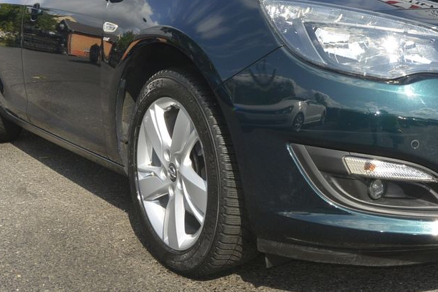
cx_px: 324
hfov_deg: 42.4
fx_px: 548
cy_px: 75
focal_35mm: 45
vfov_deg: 29.5
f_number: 8
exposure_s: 1/250
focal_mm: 10
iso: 160
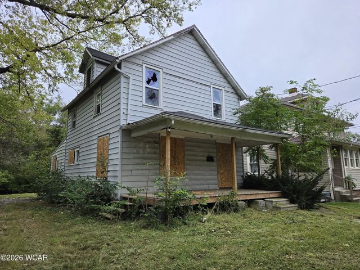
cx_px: 180
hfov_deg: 73.9
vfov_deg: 58.9
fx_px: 239
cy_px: 135
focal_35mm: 23
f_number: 1.8
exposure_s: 1/359
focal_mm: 5.4
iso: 50
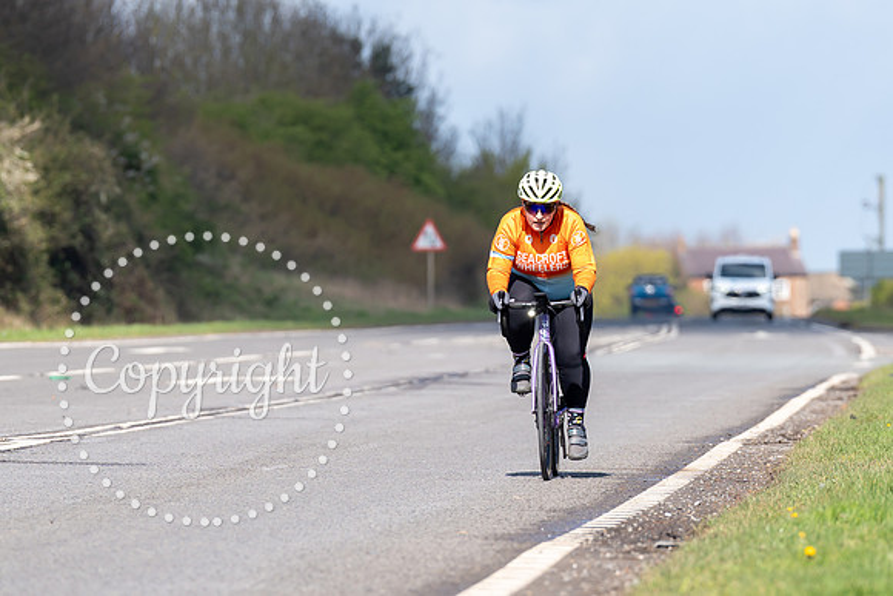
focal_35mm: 335
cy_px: 218
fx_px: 8322
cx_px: 565
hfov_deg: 6.1
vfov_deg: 4.1
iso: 125
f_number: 4
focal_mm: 200
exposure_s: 1/1000
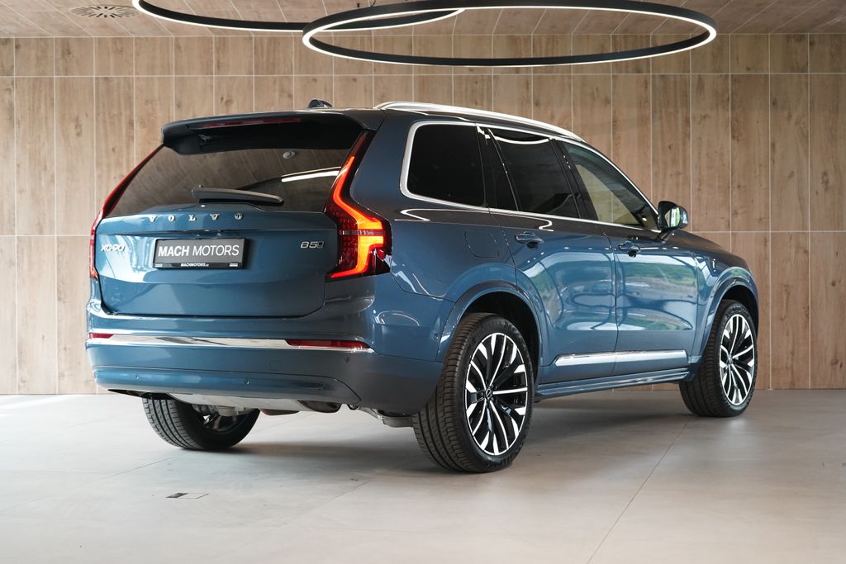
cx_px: 423
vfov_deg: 21.9
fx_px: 1457
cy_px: 282
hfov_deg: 32.4
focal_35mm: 62
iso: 4000
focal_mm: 62
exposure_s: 1/160
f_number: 5.6
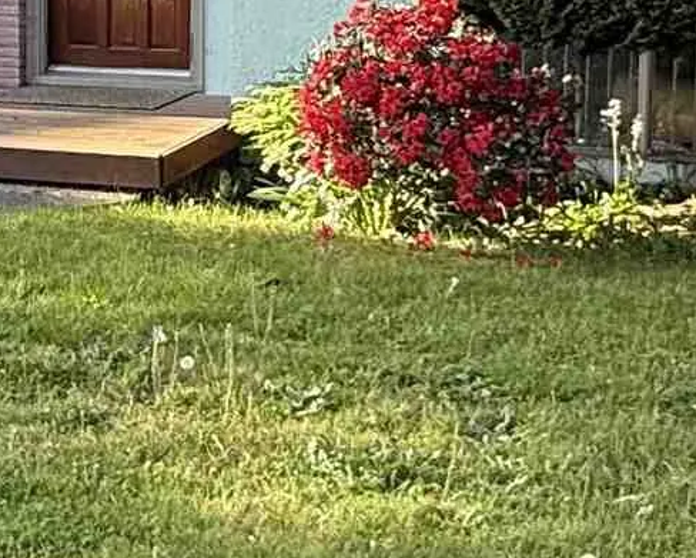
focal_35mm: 86
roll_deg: -1.0
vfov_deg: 17.6
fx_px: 1773
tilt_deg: -4.9
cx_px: 265
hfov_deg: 22.2
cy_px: 44
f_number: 2.2
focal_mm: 2.22
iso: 64
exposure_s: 1/277
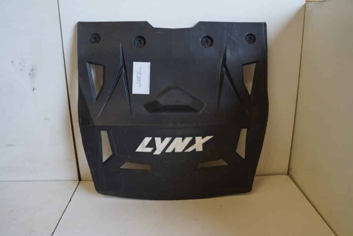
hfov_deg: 67.4
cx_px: 176
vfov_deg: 47.9
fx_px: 265
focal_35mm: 27
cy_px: 118
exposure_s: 1/60
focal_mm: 18
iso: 400
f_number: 4
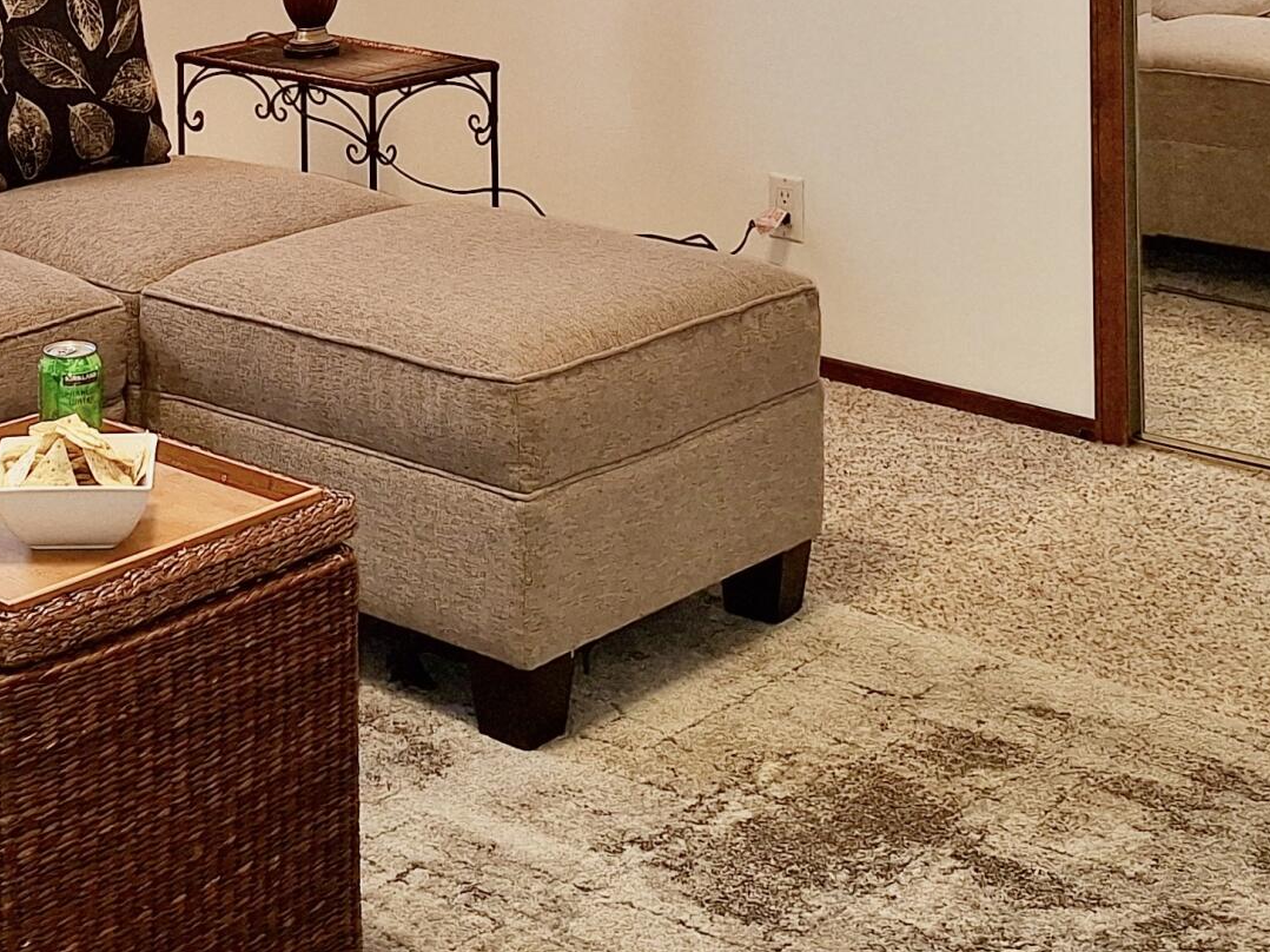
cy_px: -247
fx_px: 2348
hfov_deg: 29.3
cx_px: 184
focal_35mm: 64
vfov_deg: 21.0
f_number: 1.8
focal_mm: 5.54
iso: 64
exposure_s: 1/40
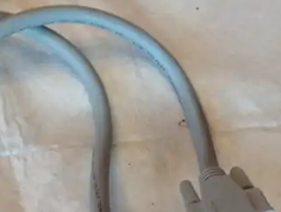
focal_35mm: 108
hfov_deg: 17.6
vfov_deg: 13.6
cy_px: 207
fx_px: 878
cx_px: -20
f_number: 2.4
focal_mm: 4.28
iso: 50
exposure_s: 1/30
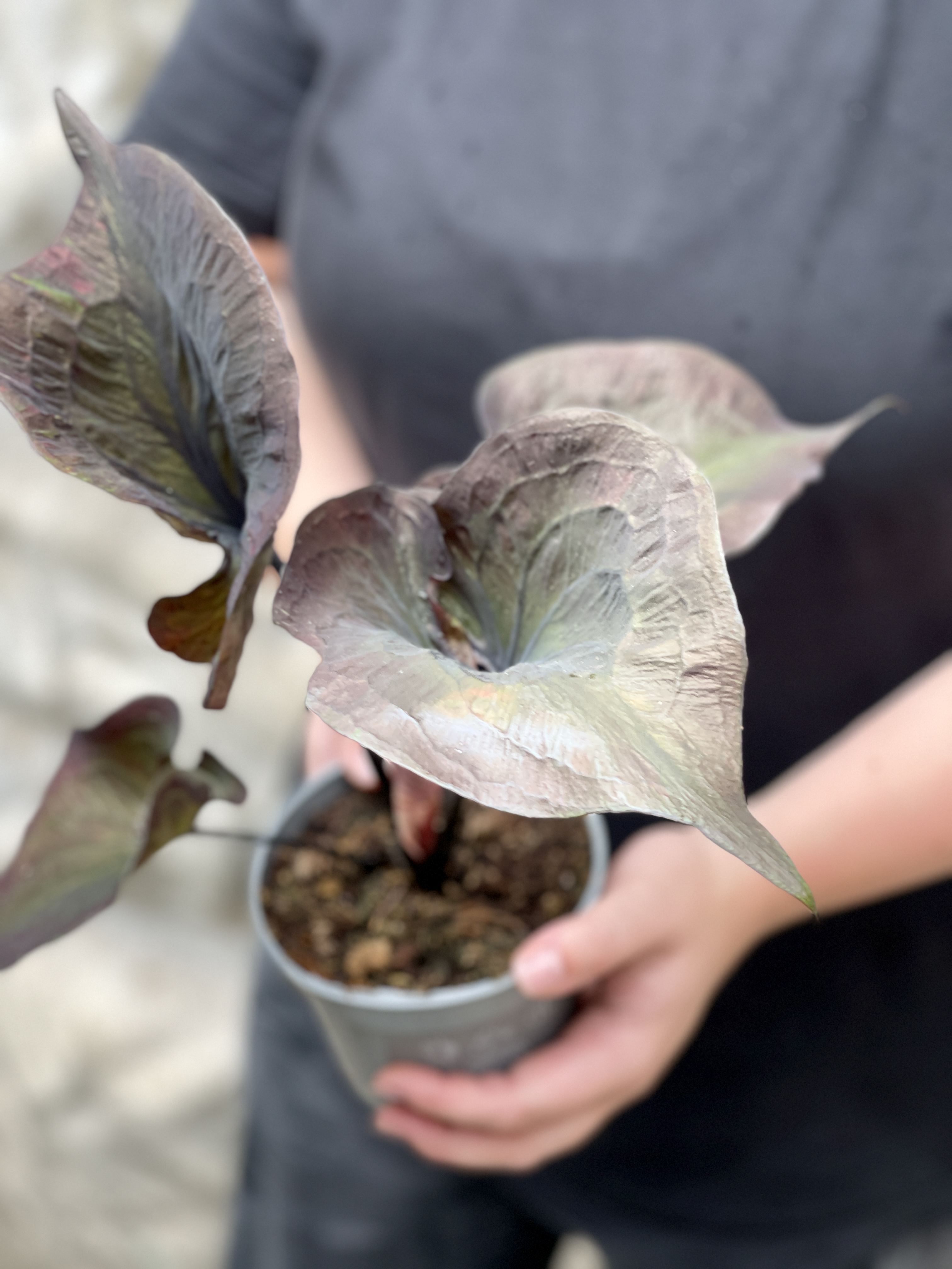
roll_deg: +0.1
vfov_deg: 30.3
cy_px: 634
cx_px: 476
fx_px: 2347
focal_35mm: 64
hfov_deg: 22.9
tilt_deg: -26.2
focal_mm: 7.5
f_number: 2.2
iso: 100
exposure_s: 1/100
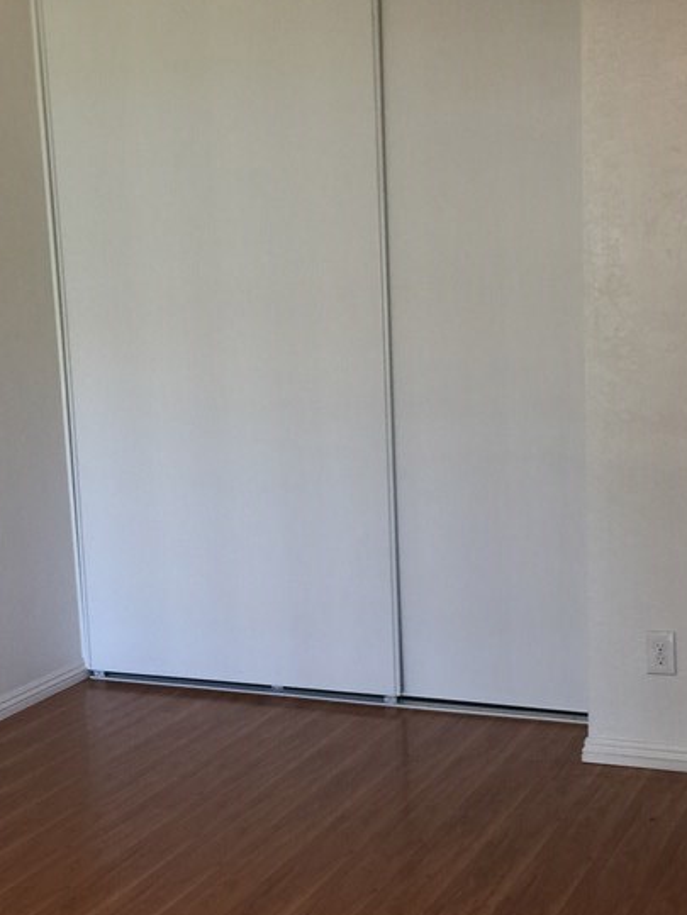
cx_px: 299
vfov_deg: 34.9
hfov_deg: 26.5
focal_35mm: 55
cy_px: 520
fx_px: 1455
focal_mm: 4.15
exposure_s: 1/15
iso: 40
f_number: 2.2
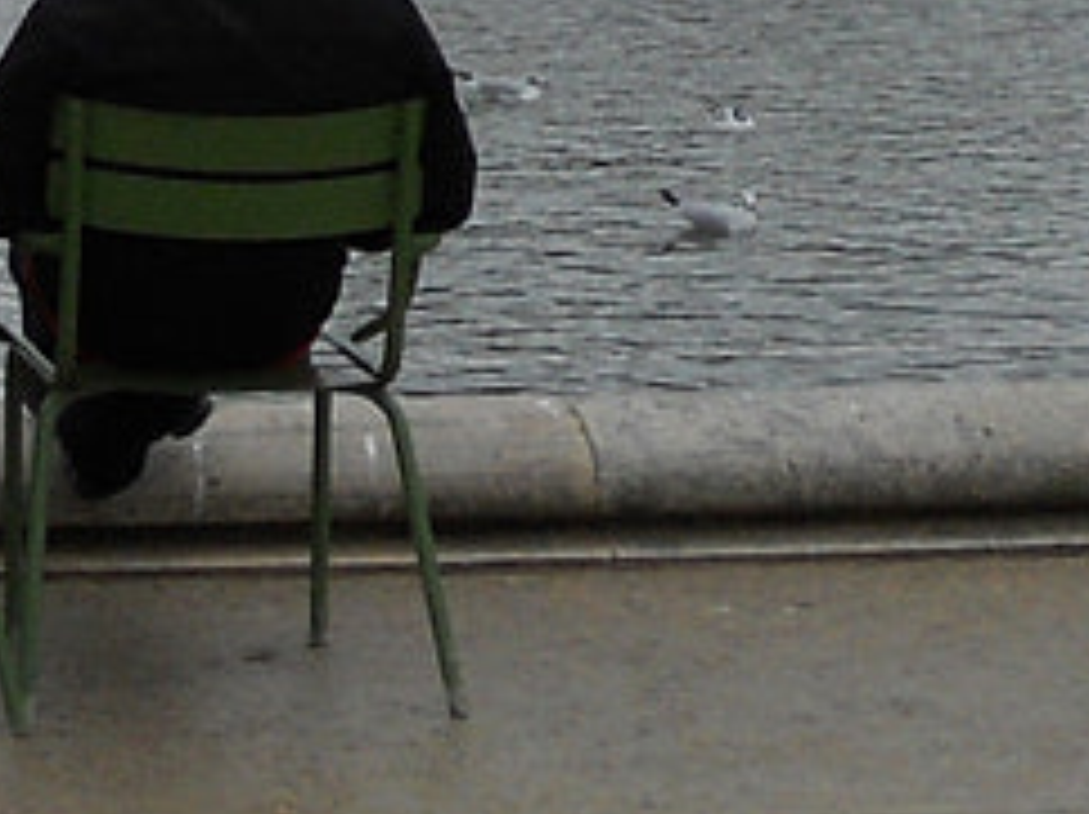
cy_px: -693
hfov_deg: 9.1
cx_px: -567
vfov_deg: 6.8
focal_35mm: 212
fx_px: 6663
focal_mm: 5.8
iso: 80
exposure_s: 1/800
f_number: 3.5
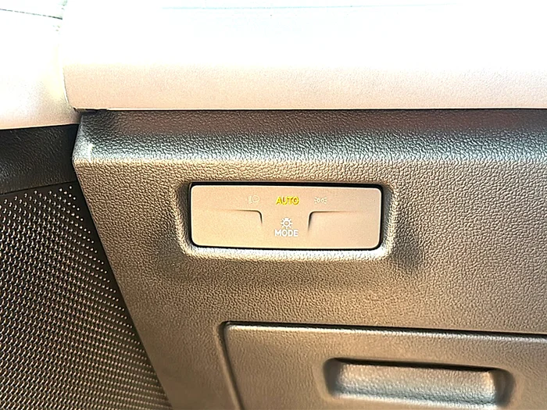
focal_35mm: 40
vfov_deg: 36.0
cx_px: 274
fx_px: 632
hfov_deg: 46.8
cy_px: 205
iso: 80
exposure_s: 1/58
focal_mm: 6.86
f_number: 1.78
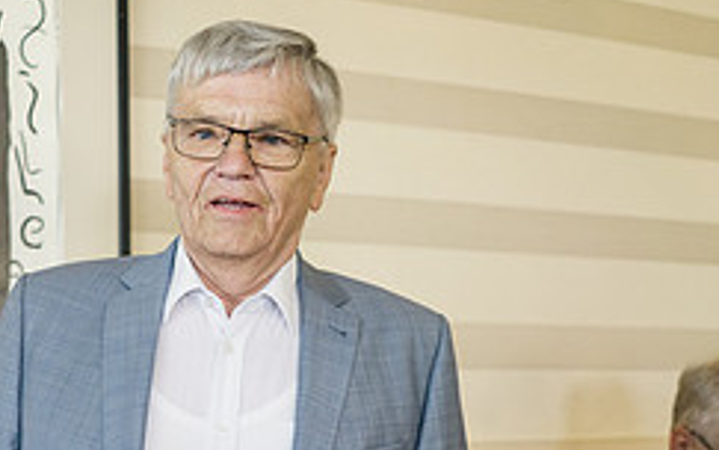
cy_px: 413
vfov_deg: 18.8
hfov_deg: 29.4
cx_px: 121
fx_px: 1333
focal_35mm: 68
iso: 1250
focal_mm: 28
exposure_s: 1/160
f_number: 2.2
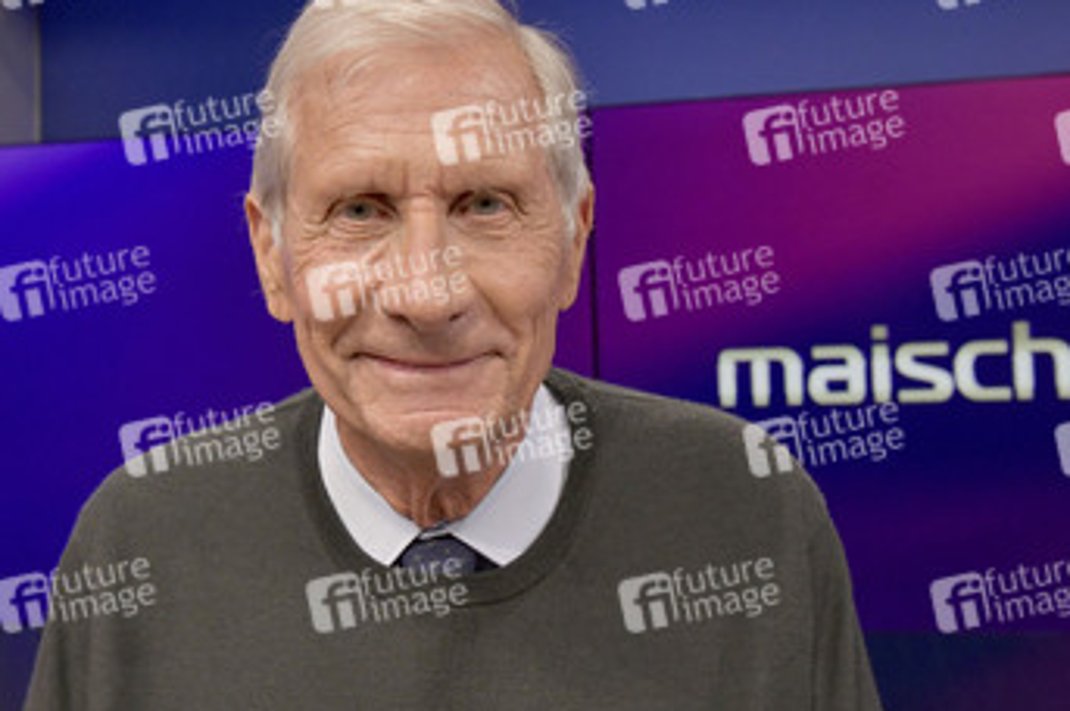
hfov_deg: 39.5
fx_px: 1485
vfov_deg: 26.9
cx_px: 429
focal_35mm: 50
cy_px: 362
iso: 2500
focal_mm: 38
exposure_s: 1/200
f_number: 6.3
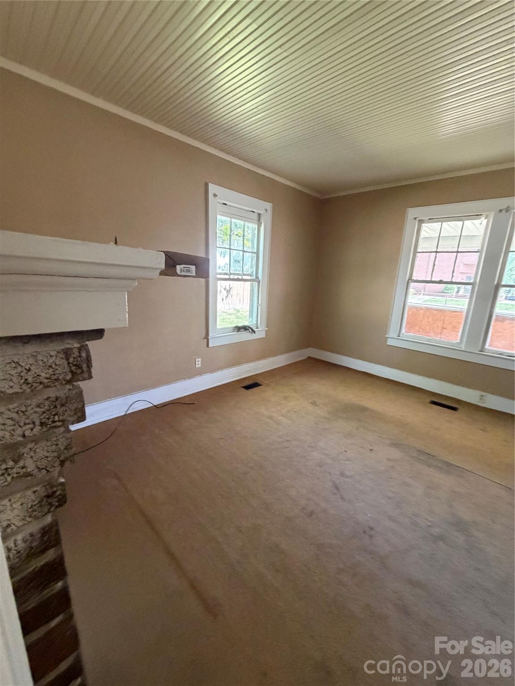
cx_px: 258
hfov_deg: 85.7
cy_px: 343
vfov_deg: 102.1
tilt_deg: -14.1
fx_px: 278
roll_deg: -3.3
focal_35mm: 14
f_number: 2.2
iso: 500
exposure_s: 1/60
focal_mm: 2.22
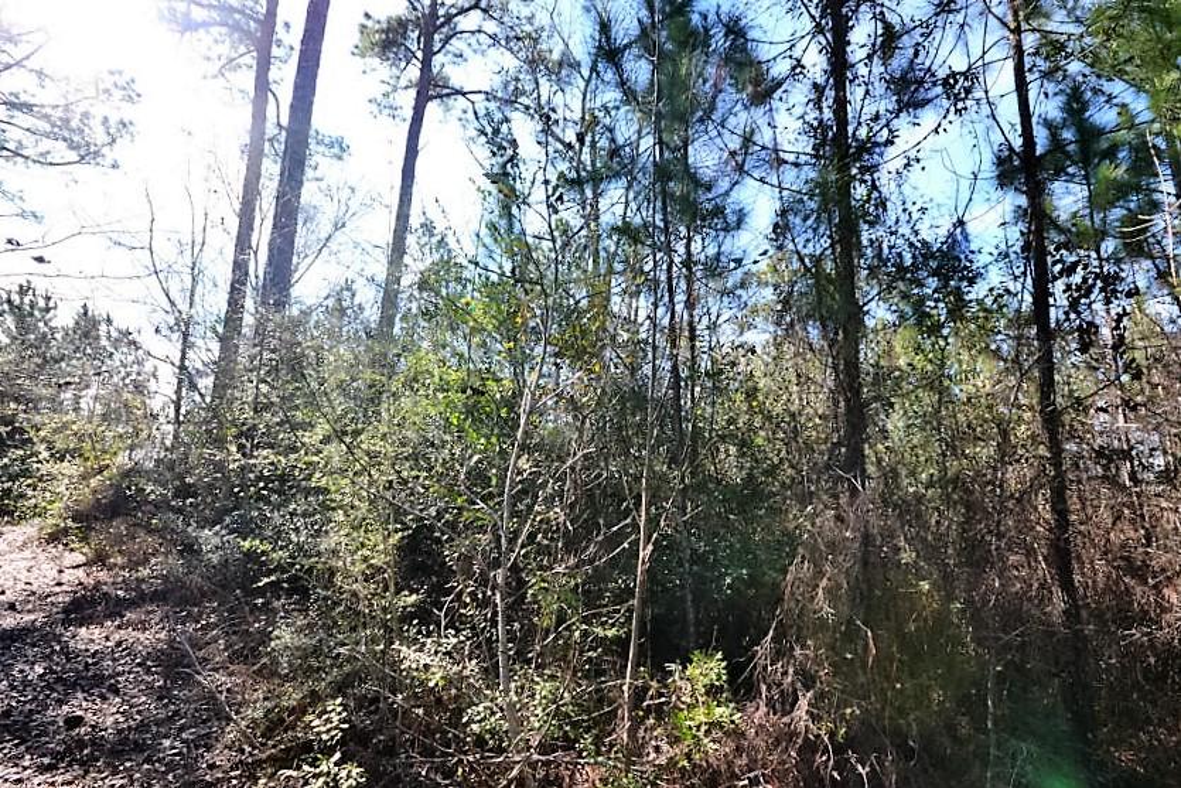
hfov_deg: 100.4
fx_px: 492
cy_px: 394
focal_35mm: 15
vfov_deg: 77.3
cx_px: 590
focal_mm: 10
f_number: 10
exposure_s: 1/200
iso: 400
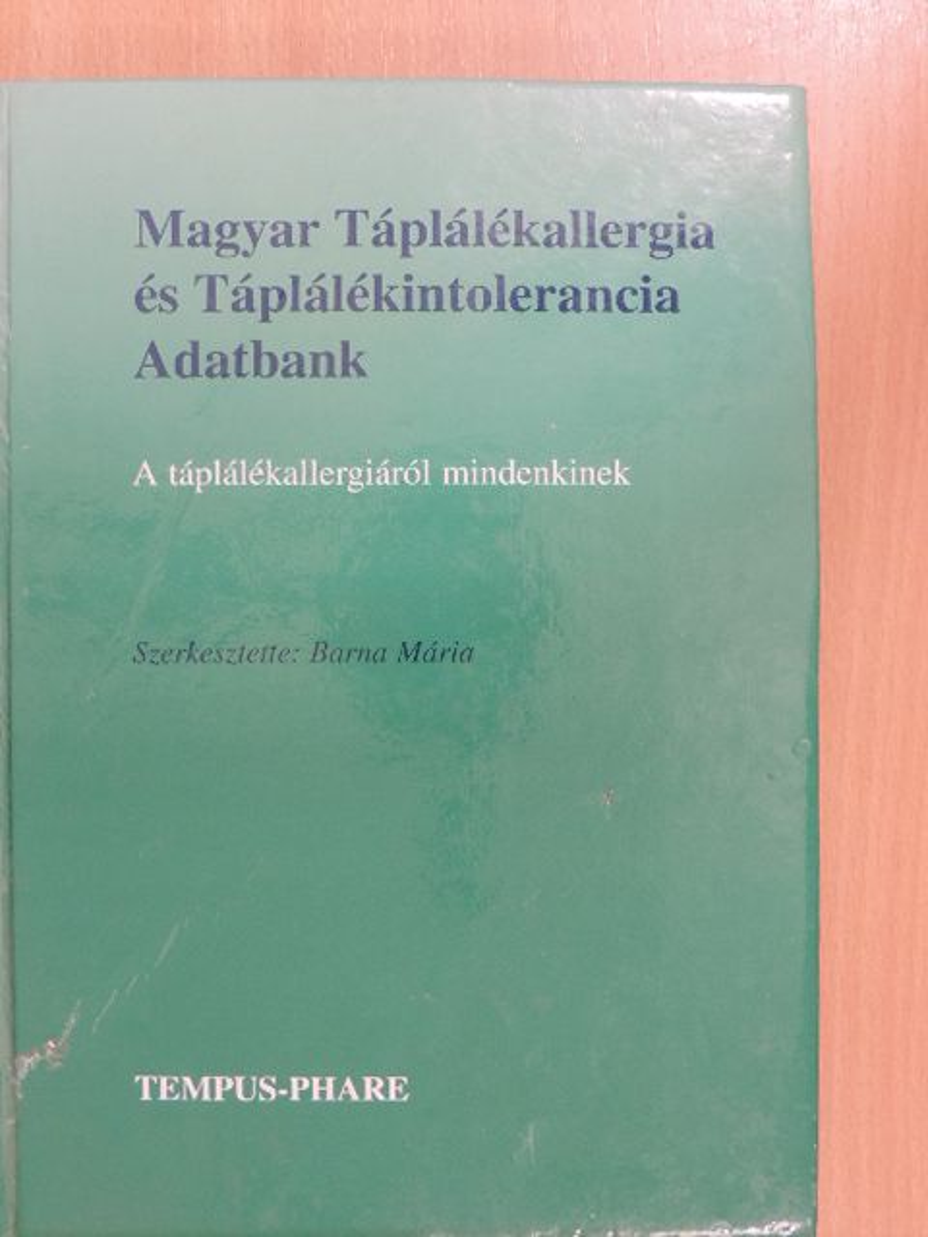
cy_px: 618
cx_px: 464
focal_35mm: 43
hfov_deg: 33.6
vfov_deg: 43.9
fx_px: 1537
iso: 500
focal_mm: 7.6
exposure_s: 1/13
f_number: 4.8
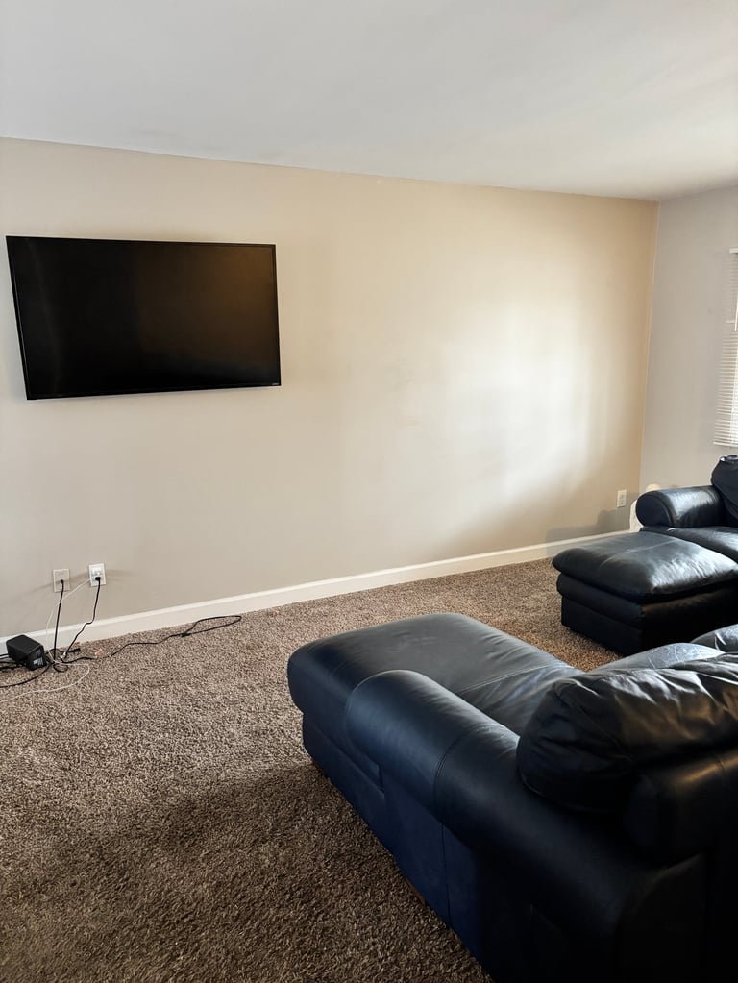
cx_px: 369
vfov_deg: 67.3
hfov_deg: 53.1
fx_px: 739
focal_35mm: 26
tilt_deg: -11.9
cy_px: 492
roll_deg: +0.7
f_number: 1.6
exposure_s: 1/30
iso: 640
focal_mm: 5.96
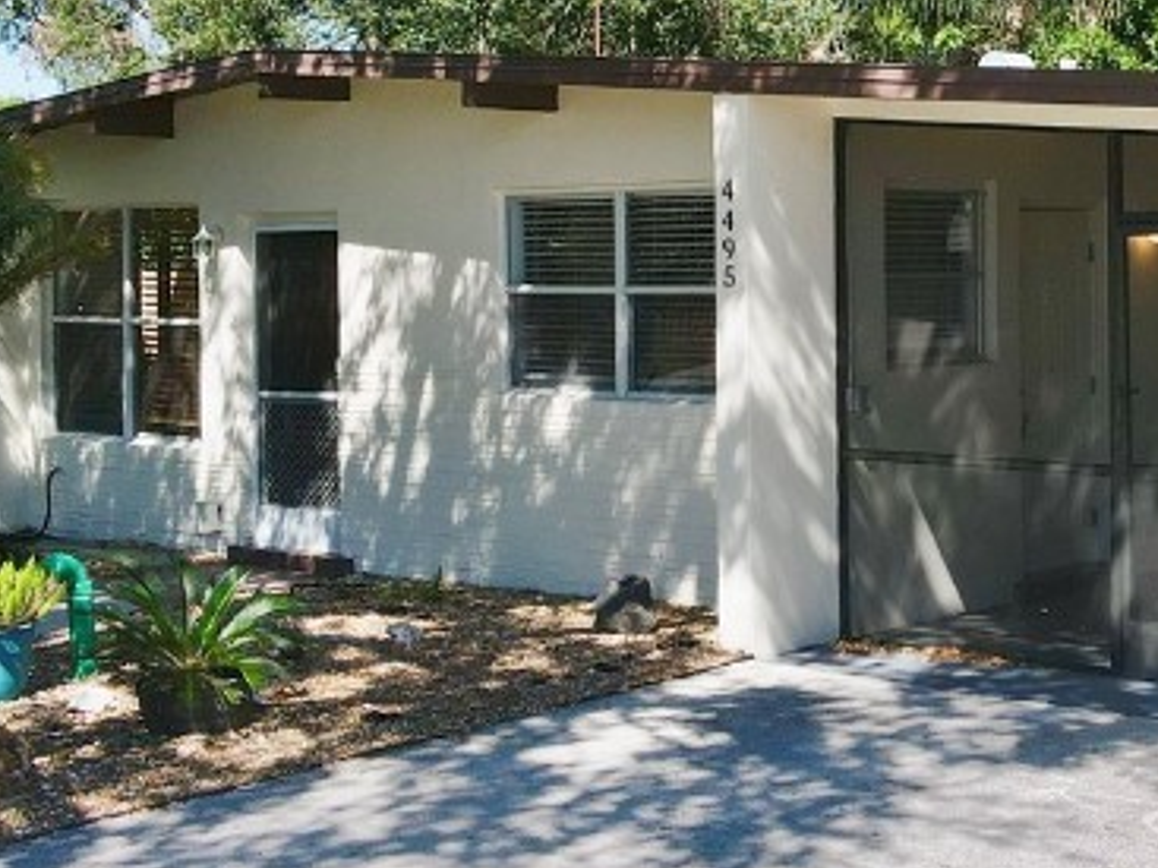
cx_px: 792
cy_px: 271
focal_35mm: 67
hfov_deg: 28.7
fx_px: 2241
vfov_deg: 21.8
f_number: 2.8
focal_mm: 4.5
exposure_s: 1/725
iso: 110
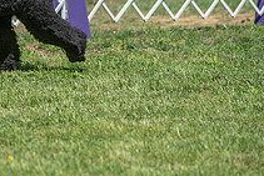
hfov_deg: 5.0
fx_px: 3023
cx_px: -31
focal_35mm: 412
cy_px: -23
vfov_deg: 3.3
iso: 125
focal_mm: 150
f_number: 4
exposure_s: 1/1000
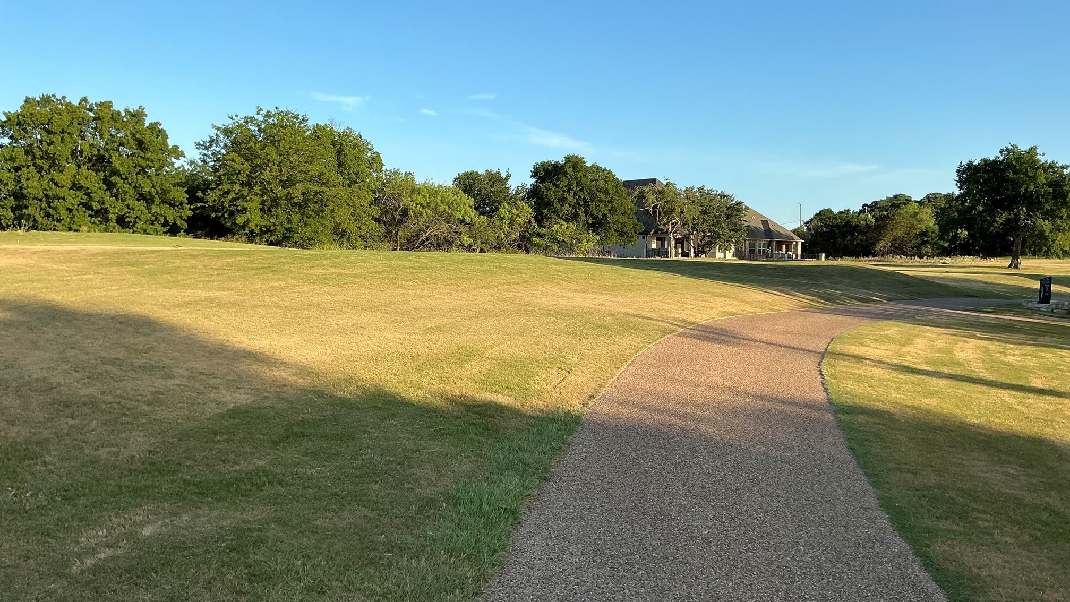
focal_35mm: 31
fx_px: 880
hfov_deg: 62.6
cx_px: 543
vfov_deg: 37.8
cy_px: 285
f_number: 1.8
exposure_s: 1/1098
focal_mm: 3
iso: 25
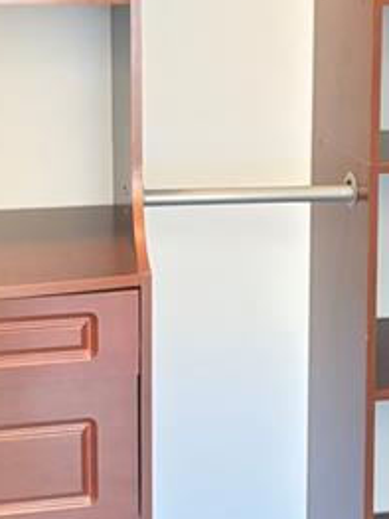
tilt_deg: -6.3
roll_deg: -1.3
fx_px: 1140
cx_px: 304
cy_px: 95
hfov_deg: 19.2
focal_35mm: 76
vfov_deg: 25.2
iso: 800
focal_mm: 5.96
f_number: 1.6
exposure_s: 1/20
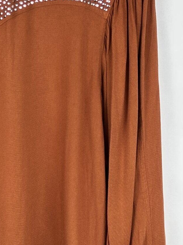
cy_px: 146
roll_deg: -0.6
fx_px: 1030
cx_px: -13
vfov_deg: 13.5
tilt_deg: -12.7
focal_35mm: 146
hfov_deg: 10.1
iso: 50
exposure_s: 1/197
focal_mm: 6.86
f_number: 1.78
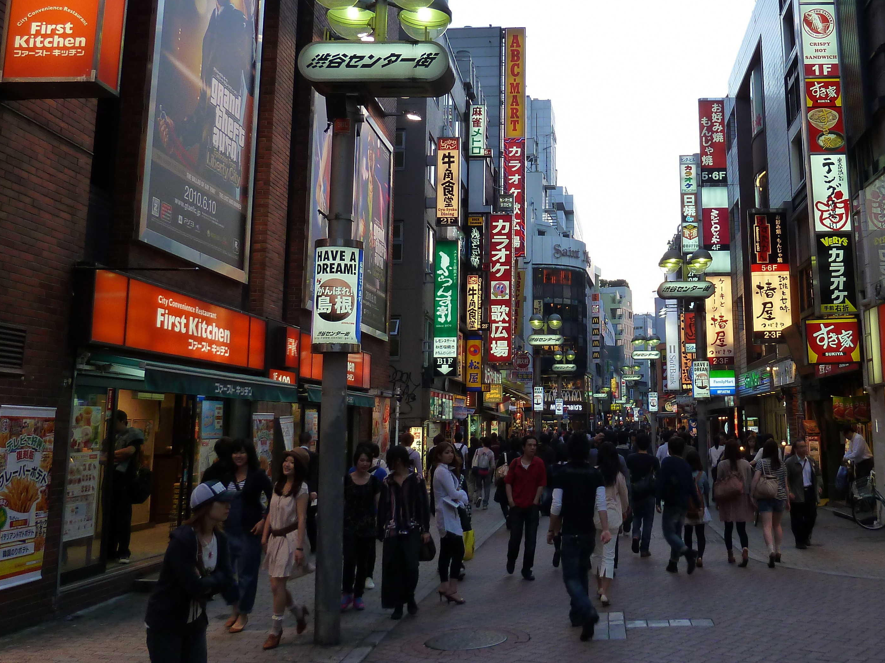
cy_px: 252
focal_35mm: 36
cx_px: 608
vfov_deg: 39.4
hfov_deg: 50.2
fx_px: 920
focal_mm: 4.1
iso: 125
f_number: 3.3
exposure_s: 1/60
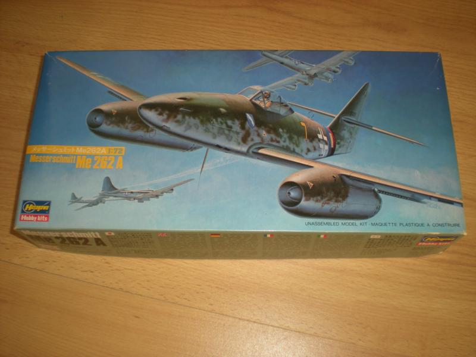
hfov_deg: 49.0
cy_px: 178
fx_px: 523
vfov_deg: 37.7
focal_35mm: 38
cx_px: 238
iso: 64
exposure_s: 1/30
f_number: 3.1
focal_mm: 6.3
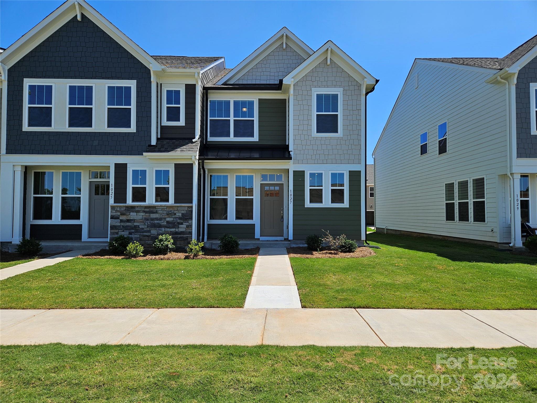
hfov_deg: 73.9
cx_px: 268
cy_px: 202
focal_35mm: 23
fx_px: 357
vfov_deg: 58.9
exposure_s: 1/1946
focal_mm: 5.4
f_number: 1.8
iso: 25
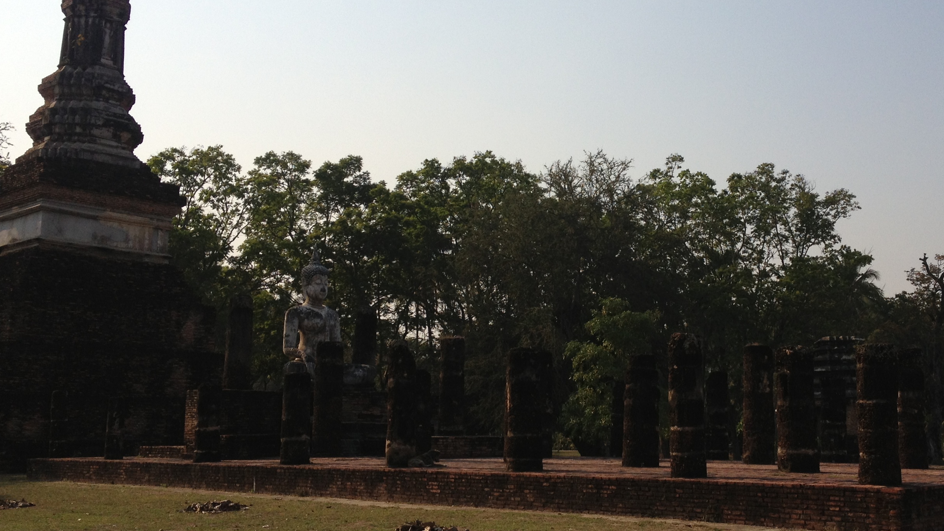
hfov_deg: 40.3
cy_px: 251
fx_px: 1277
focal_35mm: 51
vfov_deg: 23.5
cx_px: 589
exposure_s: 1/2304
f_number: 2.4
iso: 50
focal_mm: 4.28
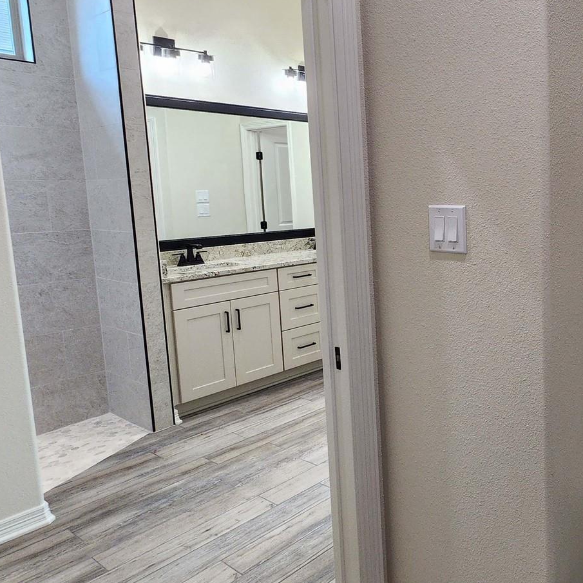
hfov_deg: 52.5
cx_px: 539
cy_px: 251
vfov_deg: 60.7
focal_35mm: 26
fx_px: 495
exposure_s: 1/60
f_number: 2.2
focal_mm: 2.2
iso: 160
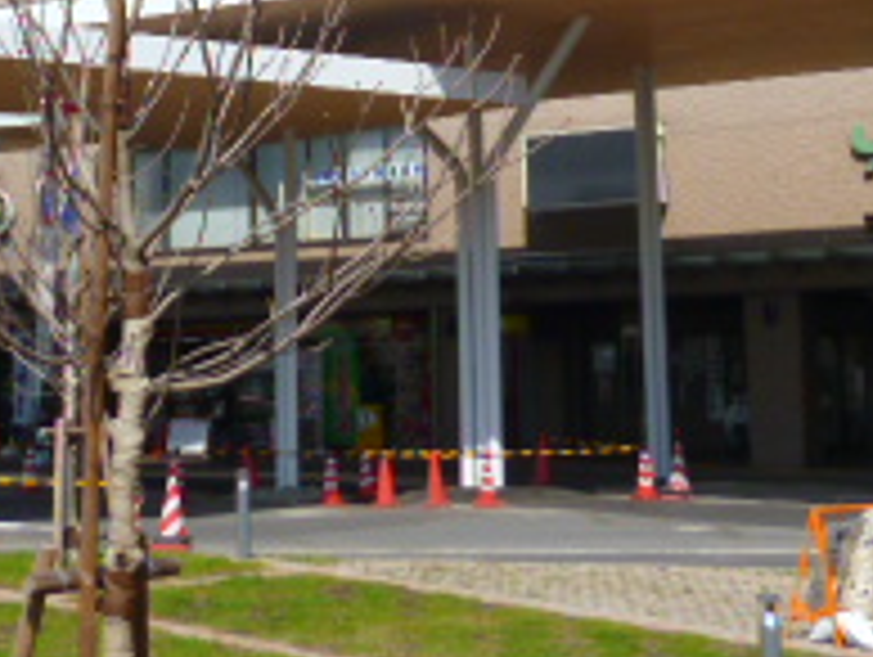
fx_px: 1995
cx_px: 297
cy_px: -9
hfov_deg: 24.6
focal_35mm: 79
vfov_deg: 18.2
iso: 100
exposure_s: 1/160
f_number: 8
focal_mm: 4.3
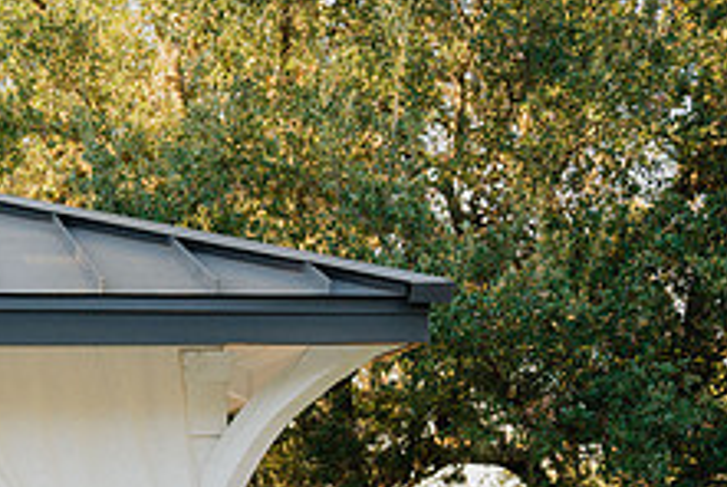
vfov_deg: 16.3
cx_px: -204
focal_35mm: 80
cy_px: 610
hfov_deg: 22.7
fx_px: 1618
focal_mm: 30.5
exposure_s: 1/320
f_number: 4.5
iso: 400
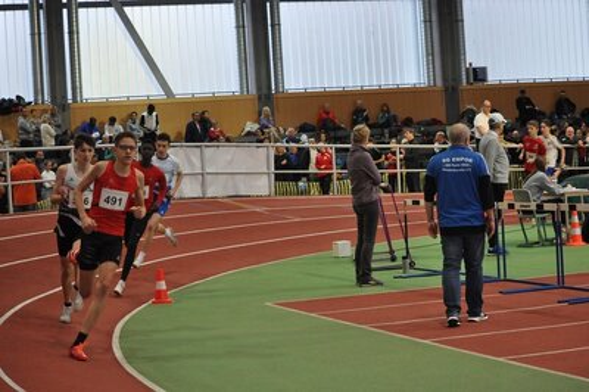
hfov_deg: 24.6
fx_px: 1349
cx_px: 294
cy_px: 196
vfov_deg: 16.5
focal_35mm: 82
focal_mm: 55
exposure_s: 1/160
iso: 1600
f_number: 4.5
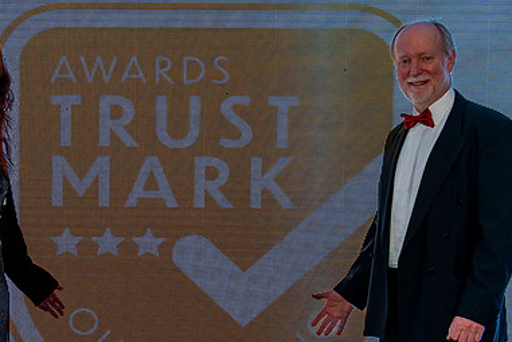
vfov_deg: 16.5
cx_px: 152
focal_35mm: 82
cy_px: 297
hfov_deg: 24.6
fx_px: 1166
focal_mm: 35
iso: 125
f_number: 5.6
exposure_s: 1/50
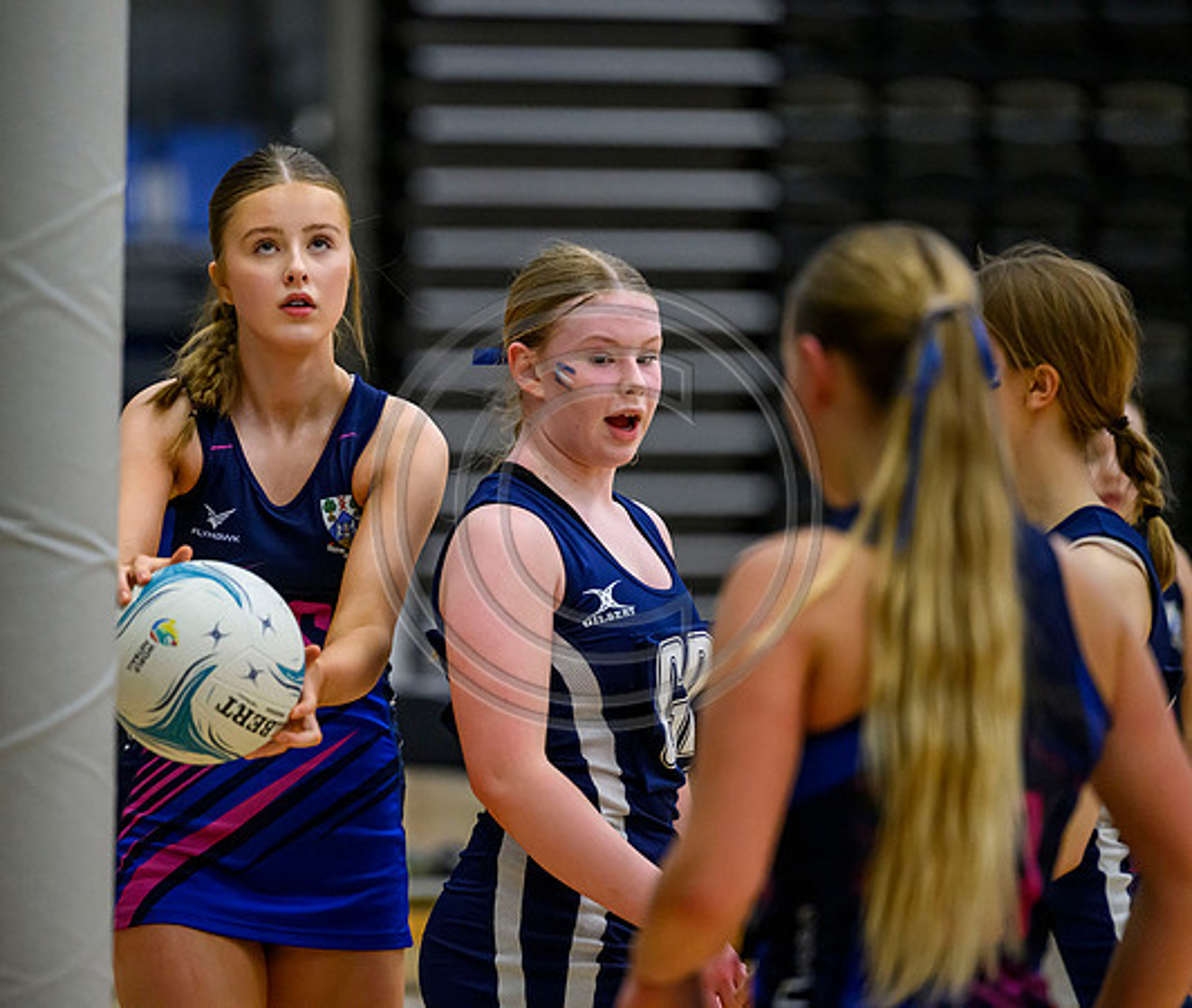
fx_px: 8930
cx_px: 388
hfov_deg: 7.6
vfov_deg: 6.5
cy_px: 472
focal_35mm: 247
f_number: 2.8
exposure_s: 1/1000
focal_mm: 200
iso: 6400
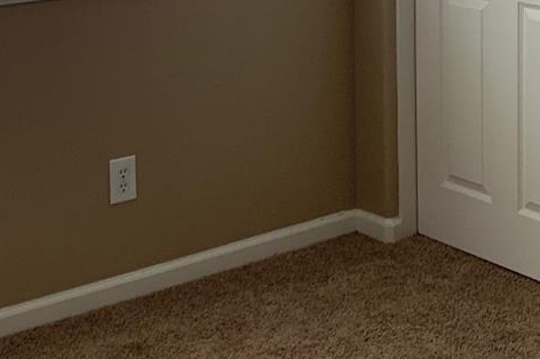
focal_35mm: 86
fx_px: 1289
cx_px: 371
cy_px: -63
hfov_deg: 23.5
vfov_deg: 15.3
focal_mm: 4.25
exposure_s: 1/121
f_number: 1.8
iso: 64
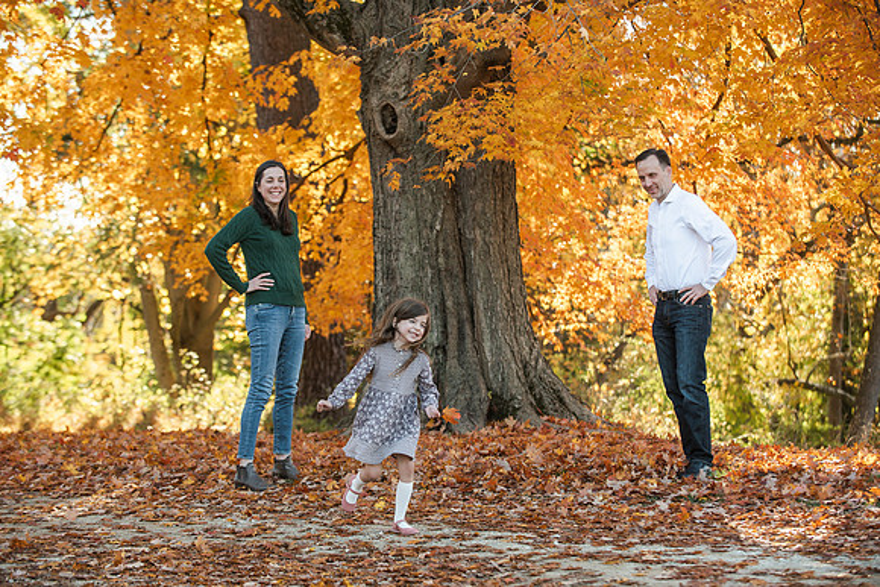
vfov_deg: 14.6
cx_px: 423
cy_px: 305
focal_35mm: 93
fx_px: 2285
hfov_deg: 21.8
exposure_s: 1/640
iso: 500
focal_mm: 90
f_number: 3.5
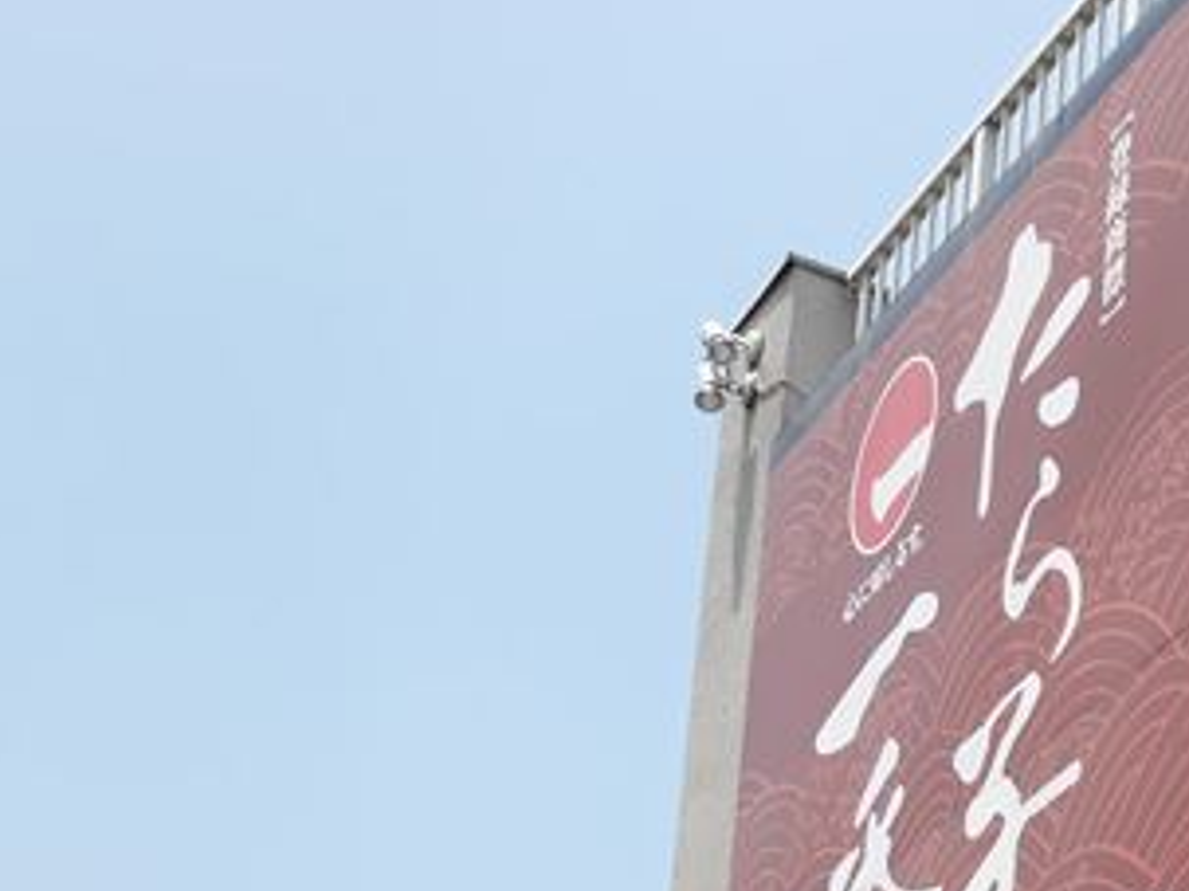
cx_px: 1727
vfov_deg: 15.6
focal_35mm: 88
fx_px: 3021
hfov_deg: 19.7
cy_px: 1287
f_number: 7.1
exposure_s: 1/500
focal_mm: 13
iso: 200
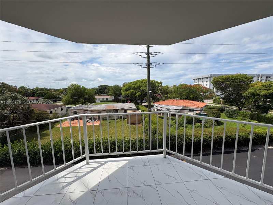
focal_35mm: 14
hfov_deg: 102.1
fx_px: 110
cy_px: 102
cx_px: 136
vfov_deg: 85.7
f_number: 2.2
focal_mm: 2.22
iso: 50
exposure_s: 1/2494
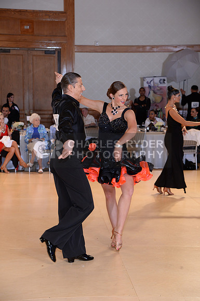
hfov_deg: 19.4
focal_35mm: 70
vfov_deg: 28.9
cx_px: 100
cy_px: 150
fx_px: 585
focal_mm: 70
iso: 1250
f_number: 5.6
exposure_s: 1/250
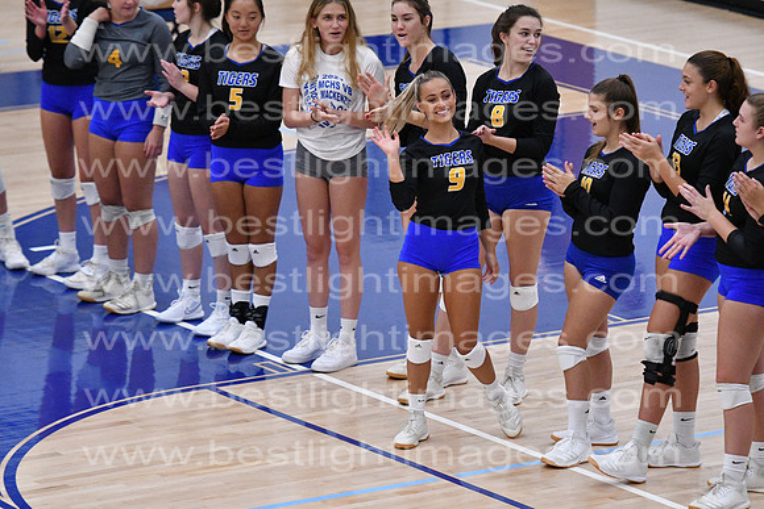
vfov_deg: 5.7
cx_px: 382
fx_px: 5094
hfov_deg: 8.6
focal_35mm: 240
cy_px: 254
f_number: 3.2
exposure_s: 1/1250
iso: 6400
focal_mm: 160
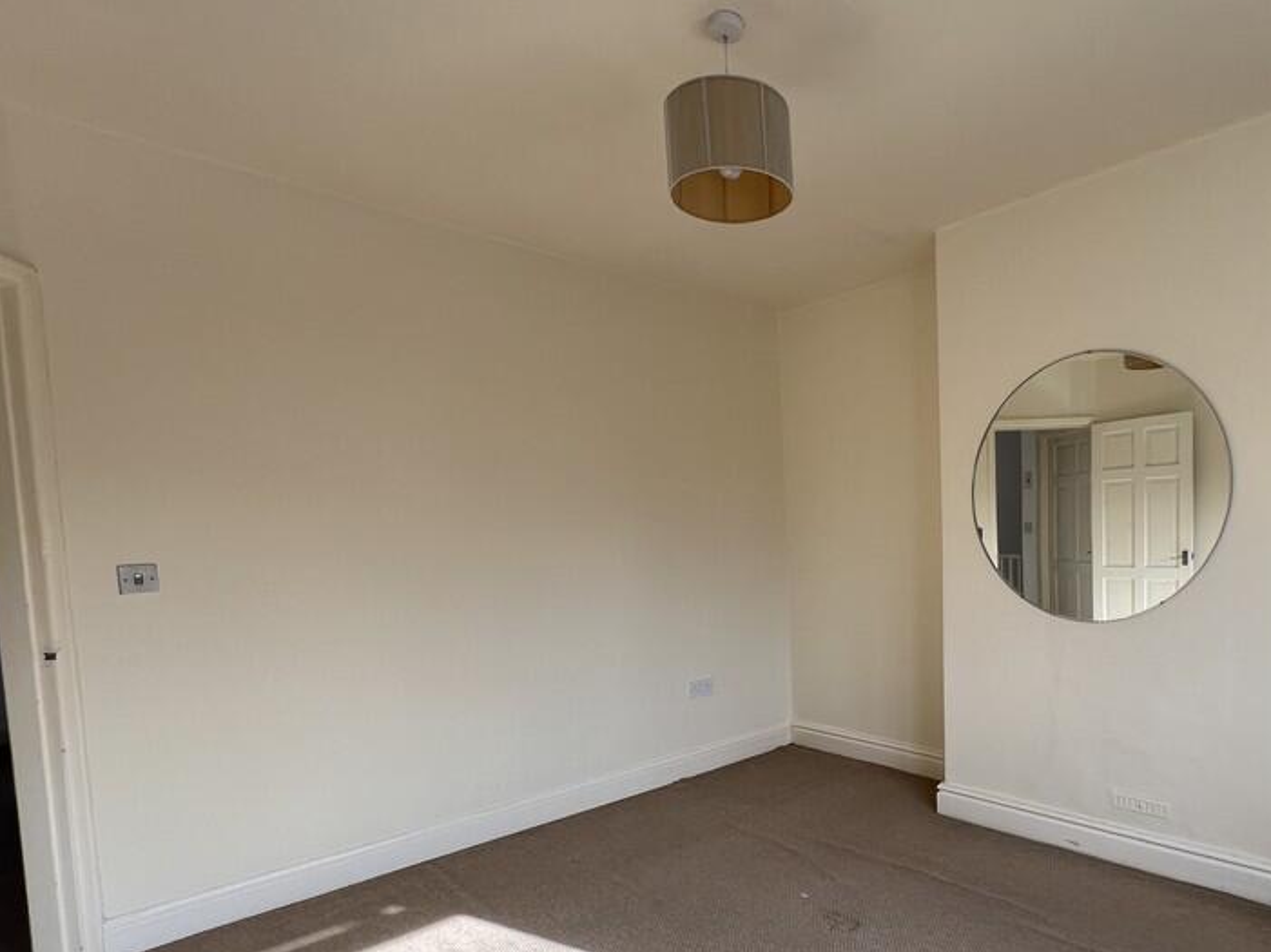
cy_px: 580
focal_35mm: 19
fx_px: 697
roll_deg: +2.0
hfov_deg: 81.6
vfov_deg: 67.8
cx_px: 856
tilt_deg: -2.7
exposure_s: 1/139
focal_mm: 1.57
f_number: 1.8
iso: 32
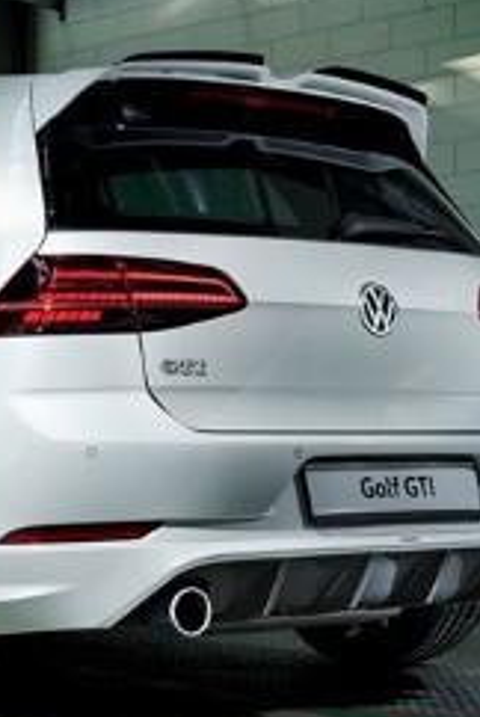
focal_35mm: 104
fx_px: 2074
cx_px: -62
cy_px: 406
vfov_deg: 19.6
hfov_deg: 12.9
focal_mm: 35
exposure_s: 1/20
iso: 64
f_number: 10
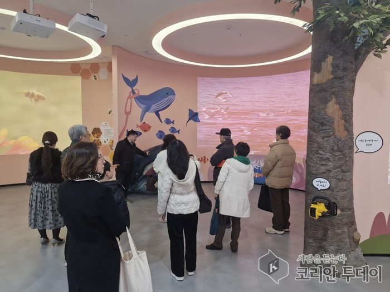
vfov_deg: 58.9
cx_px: 195
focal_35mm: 23
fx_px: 259
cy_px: 146
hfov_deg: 73.9
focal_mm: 5.54
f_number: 1.8
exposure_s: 1/120
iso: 640
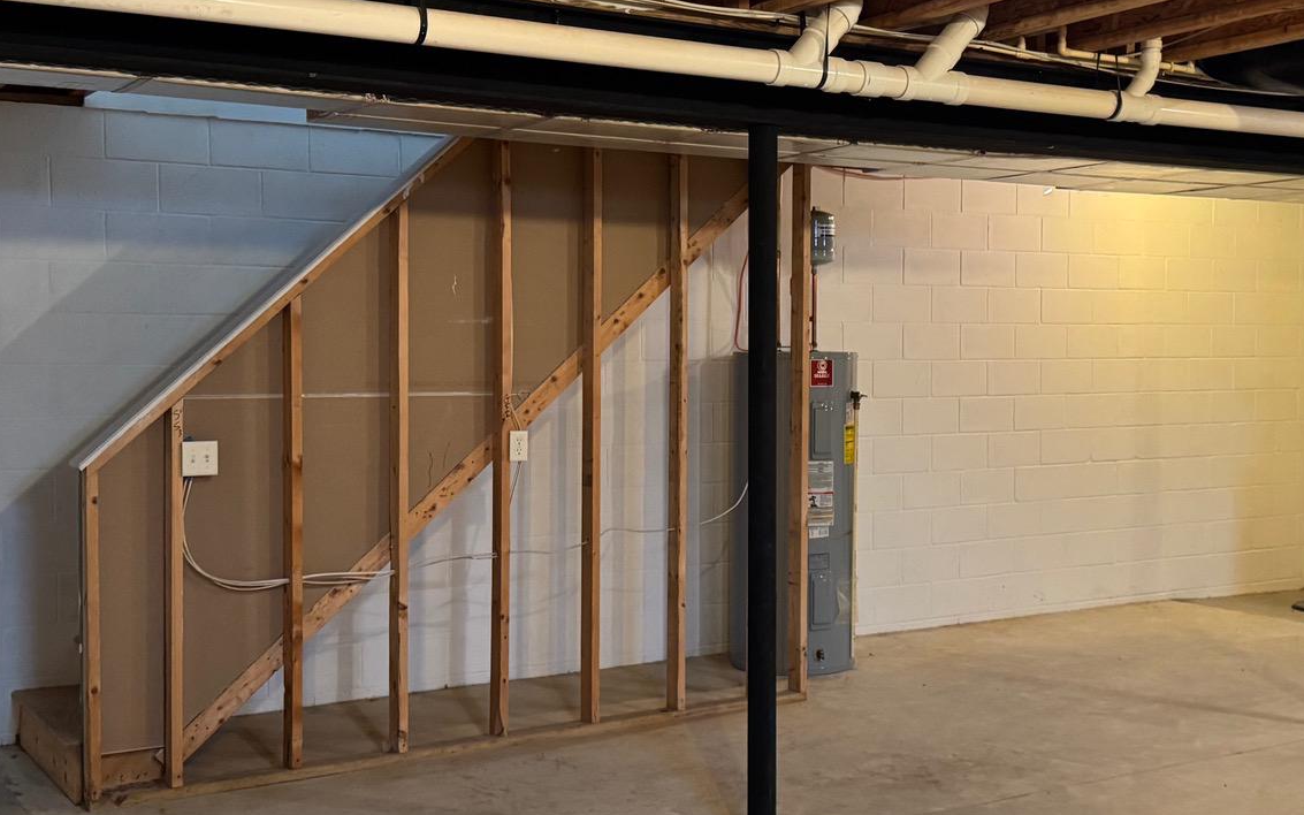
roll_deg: -0.5
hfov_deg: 43.4
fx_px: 1635
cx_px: 748
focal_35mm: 46
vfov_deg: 28.0
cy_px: 403
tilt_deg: -2.7
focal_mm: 6.76
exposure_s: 1/60
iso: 640
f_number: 1.78
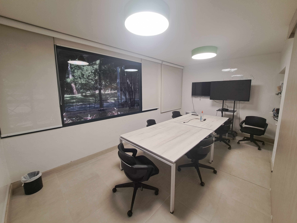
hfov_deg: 106.2
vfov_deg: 89.9
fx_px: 112
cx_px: 148
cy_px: 112
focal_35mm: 13
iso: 80
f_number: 2.2
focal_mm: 1.74
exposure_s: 1/40
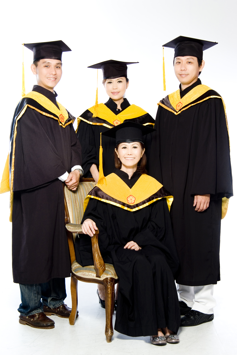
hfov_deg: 23.8
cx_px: 118
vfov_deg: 35.0
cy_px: 178
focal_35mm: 57
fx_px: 561
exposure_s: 1/100
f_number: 9
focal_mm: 38
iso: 100
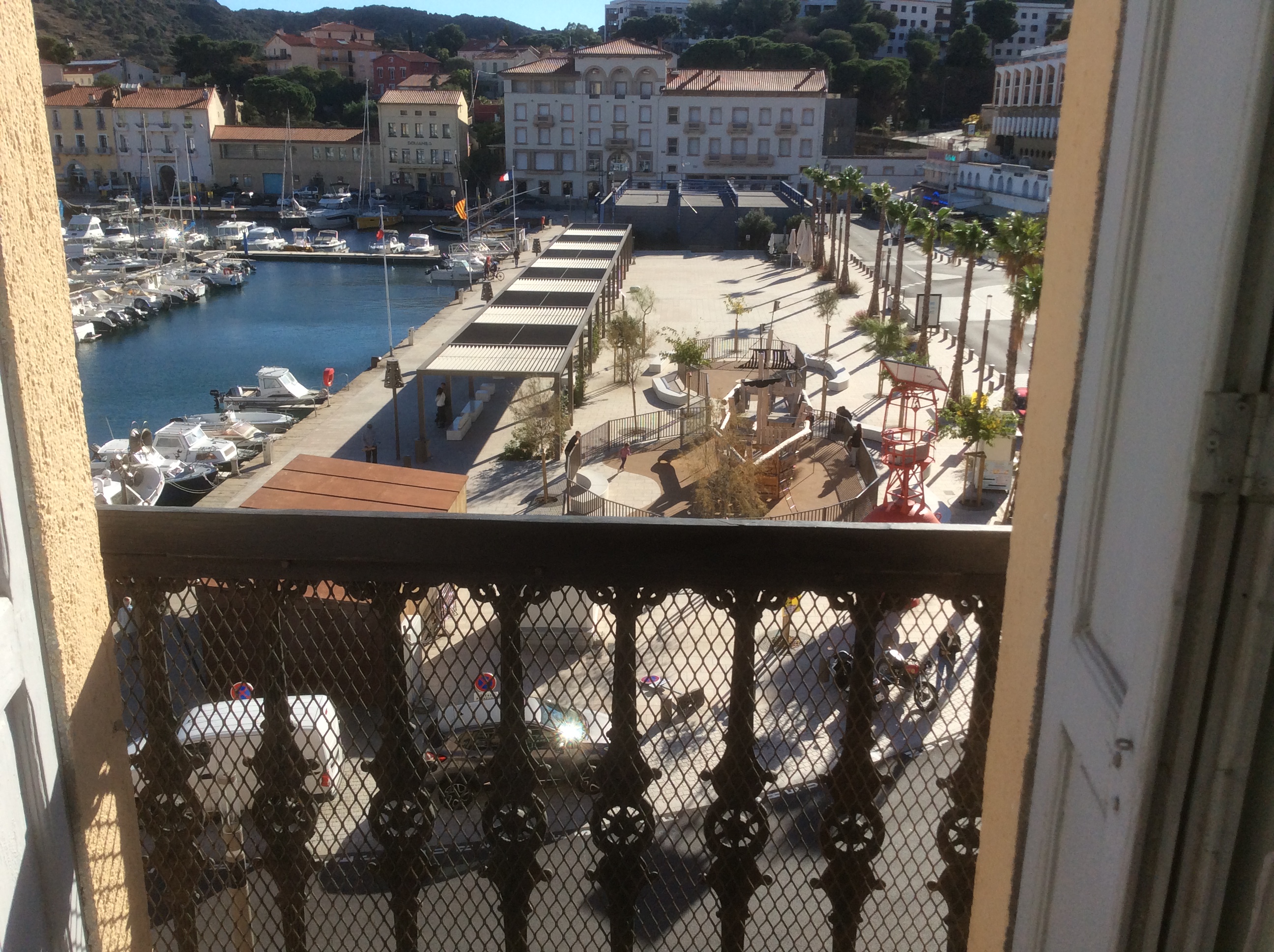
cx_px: 637
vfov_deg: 44.1
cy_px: 476
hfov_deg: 56.9
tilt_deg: -21.0
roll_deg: +0.8
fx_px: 1176
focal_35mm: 32
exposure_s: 1/1431
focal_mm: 3.3
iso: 32
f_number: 2.4
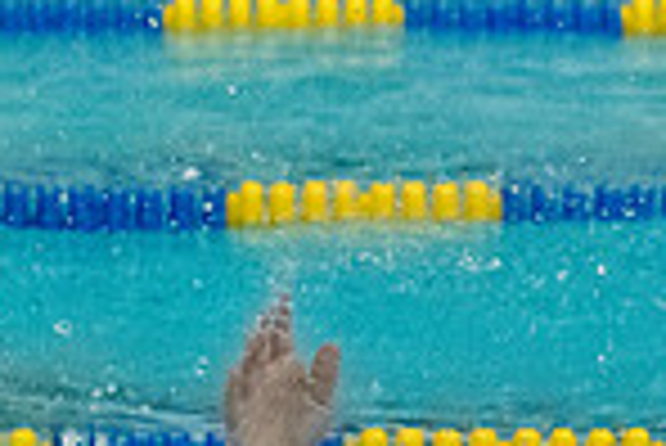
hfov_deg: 3.3
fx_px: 11388
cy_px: 788
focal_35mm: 615
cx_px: 351
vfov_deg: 2.2
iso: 10000
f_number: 5
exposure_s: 1/1250
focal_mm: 105
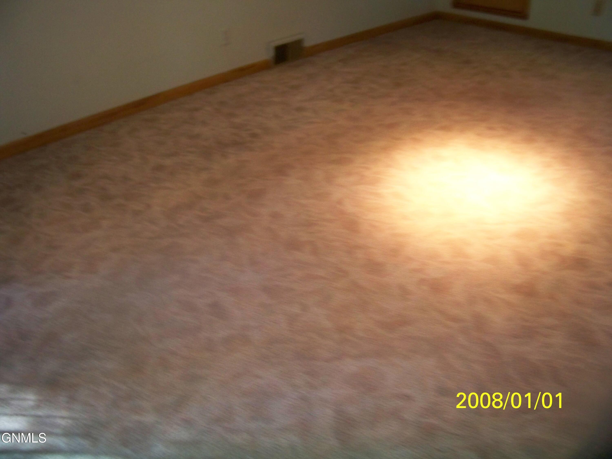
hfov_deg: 55.4
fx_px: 583
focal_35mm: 33
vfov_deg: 42.9
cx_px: 306
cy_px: 230
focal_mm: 5.85
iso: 320
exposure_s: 1/30
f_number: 2.8
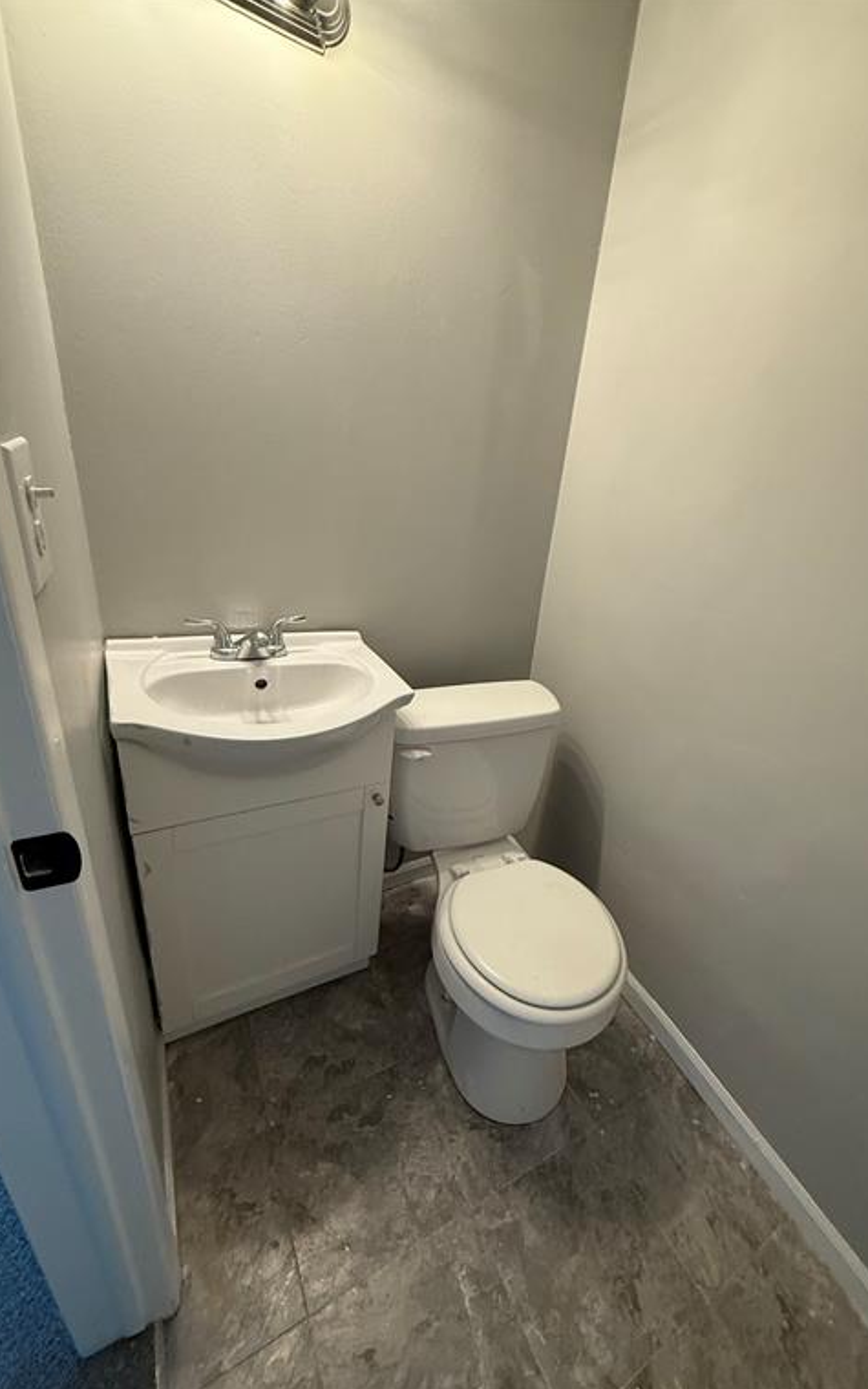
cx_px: 484
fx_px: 568
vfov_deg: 101.5
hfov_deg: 74.5
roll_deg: -8.0
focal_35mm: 15
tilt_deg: -24.0
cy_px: 694
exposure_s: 1/60
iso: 320
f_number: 2.2
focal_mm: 2.22
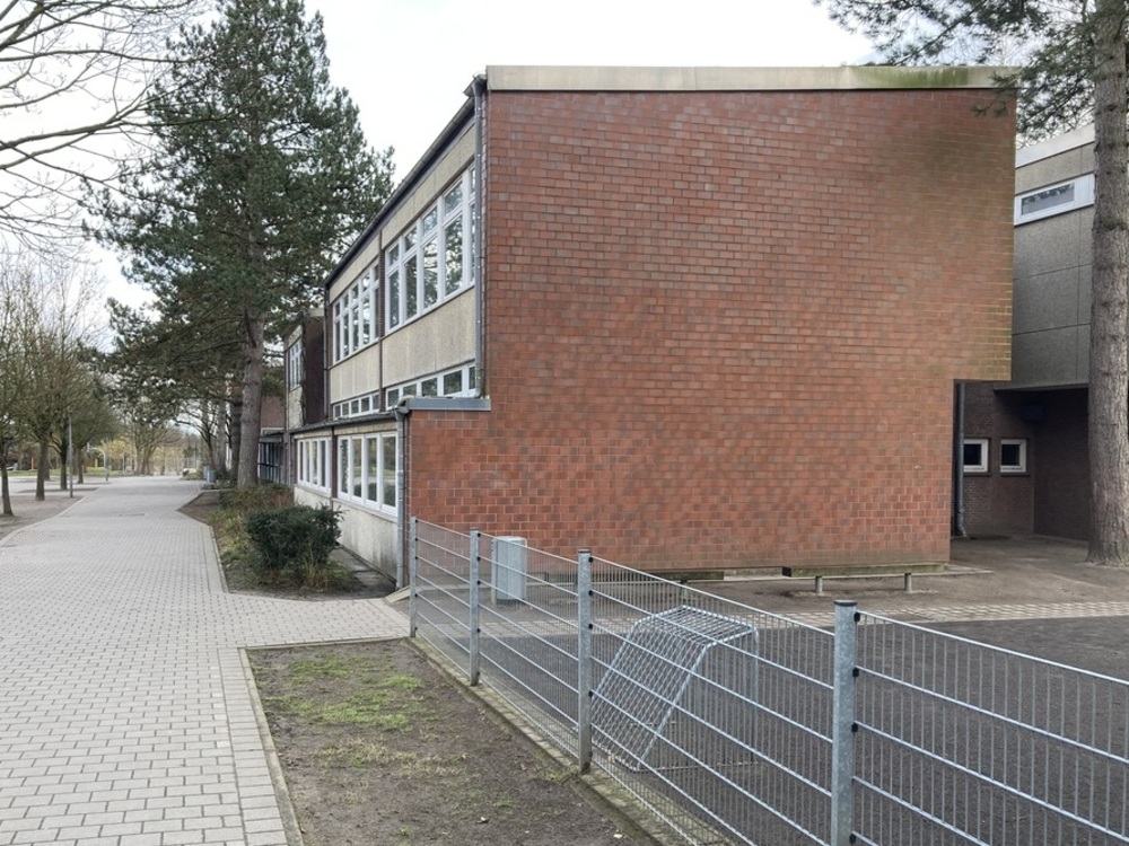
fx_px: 913
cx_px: 564
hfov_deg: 63.4
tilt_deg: -0.8
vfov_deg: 49.7
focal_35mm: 28
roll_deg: -0.7
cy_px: 423
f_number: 1.8
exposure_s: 1/159
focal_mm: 3.99
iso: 20
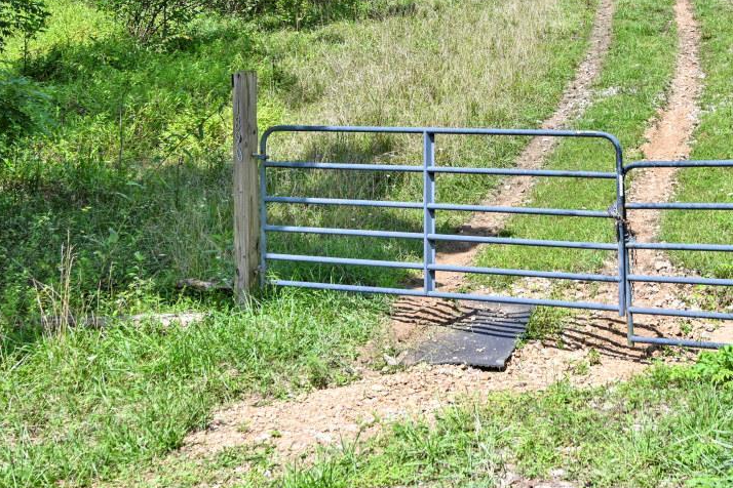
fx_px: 1283
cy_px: -8
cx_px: 502
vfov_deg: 20.8
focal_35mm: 63
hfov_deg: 31.6
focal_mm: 30
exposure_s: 1/320
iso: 100
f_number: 6.3
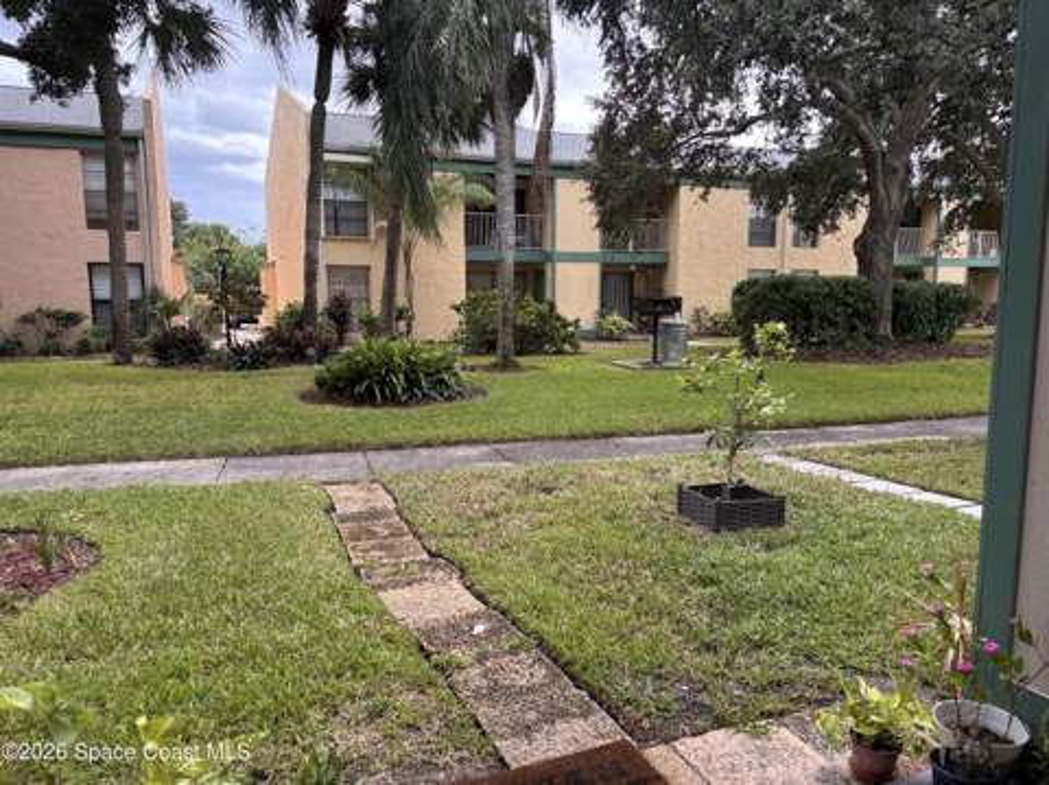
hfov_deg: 67.4
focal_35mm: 26
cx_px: 524
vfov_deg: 53.0
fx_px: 787
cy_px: 392
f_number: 1.6
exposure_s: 1/354
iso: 50
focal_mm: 5.96
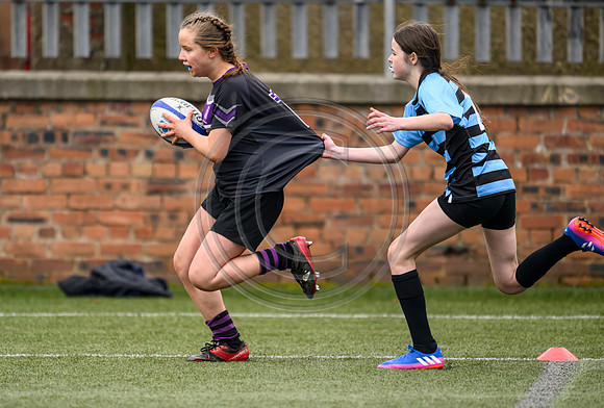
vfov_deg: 2.3
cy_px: 216
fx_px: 10331
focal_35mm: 613
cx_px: 276
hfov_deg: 3.3
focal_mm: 560
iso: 800
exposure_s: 1/2000
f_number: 4
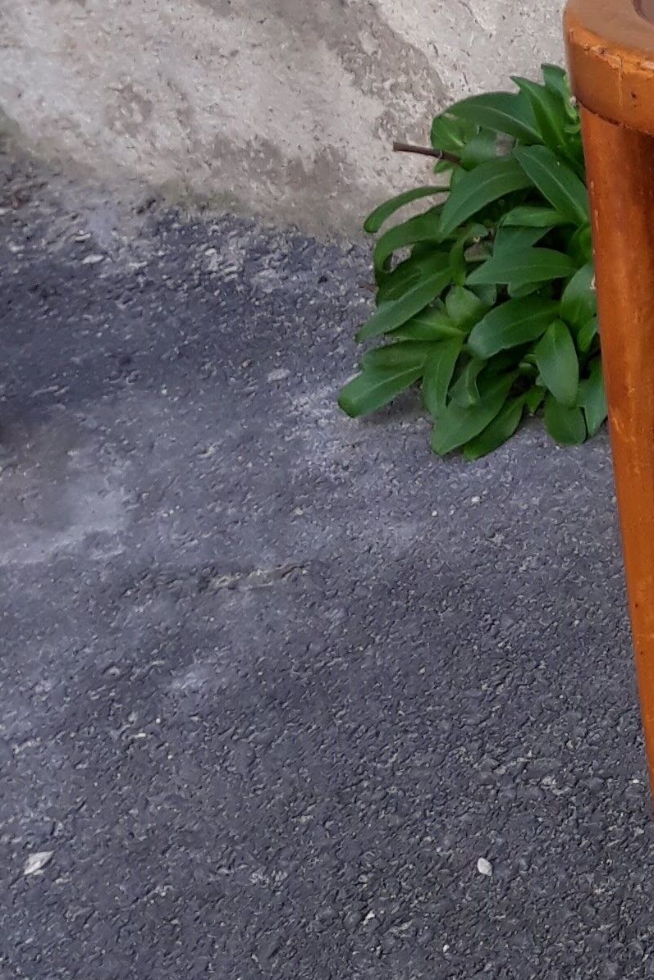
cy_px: -105
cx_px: 1124
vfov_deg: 20.1
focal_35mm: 97
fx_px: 2642
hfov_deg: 13.0
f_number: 1.7
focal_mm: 3.71
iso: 40
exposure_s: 1/315
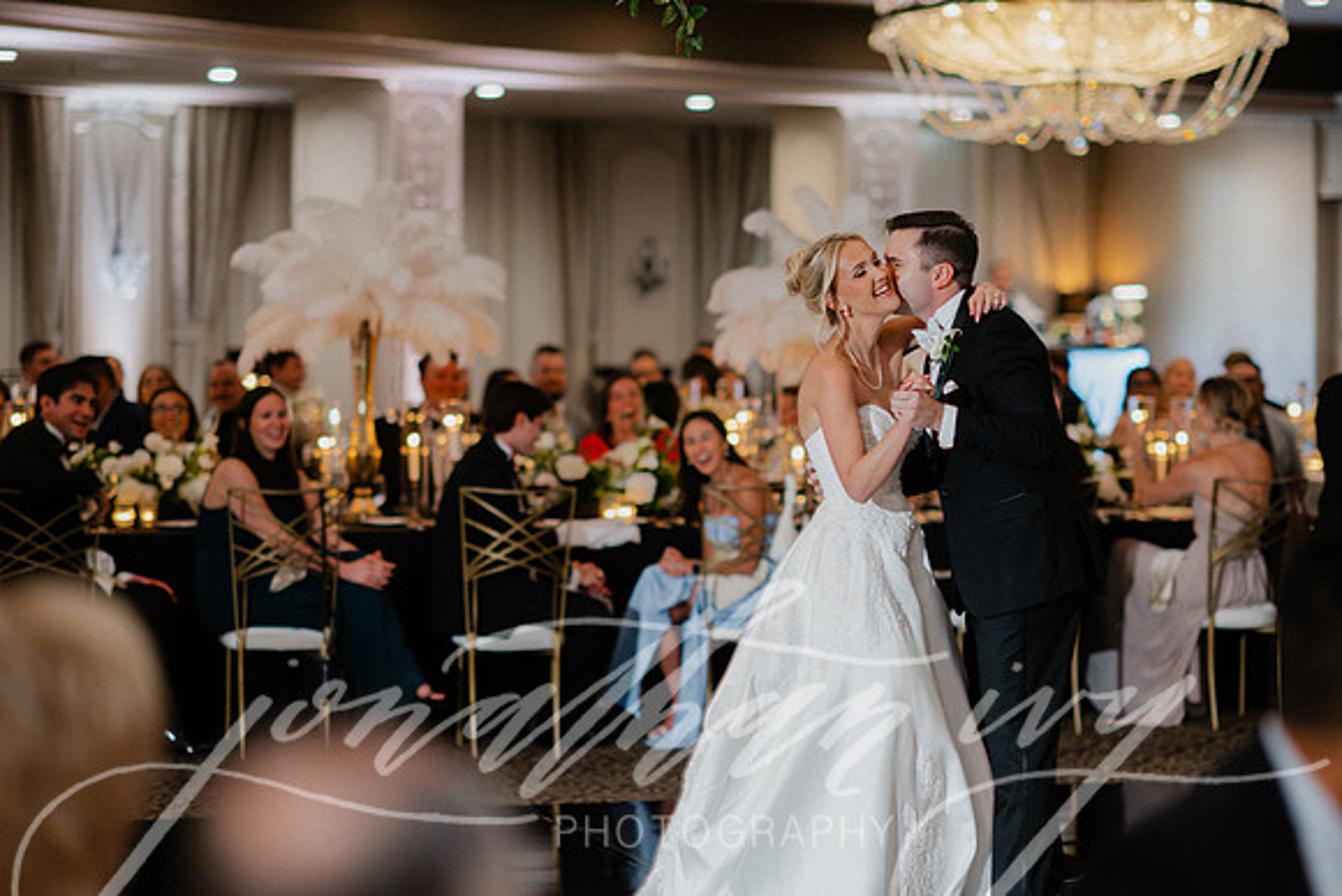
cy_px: 405
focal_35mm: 97
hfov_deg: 21.1
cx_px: 703
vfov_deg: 14.1
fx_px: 3610
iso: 1000
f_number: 1.8
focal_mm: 85
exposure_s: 1/160
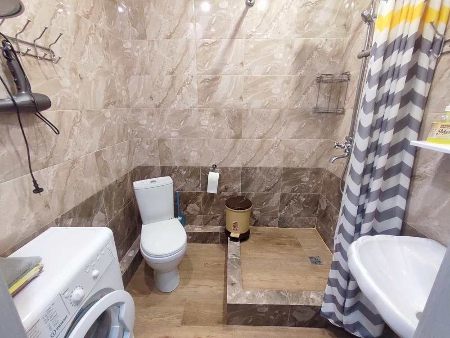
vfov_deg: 78.2
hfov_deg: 94.5
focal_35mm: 16
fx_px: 208
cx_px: 225
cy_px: 169
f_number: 2.2
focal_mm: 1.65
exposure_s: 1/50
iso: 442
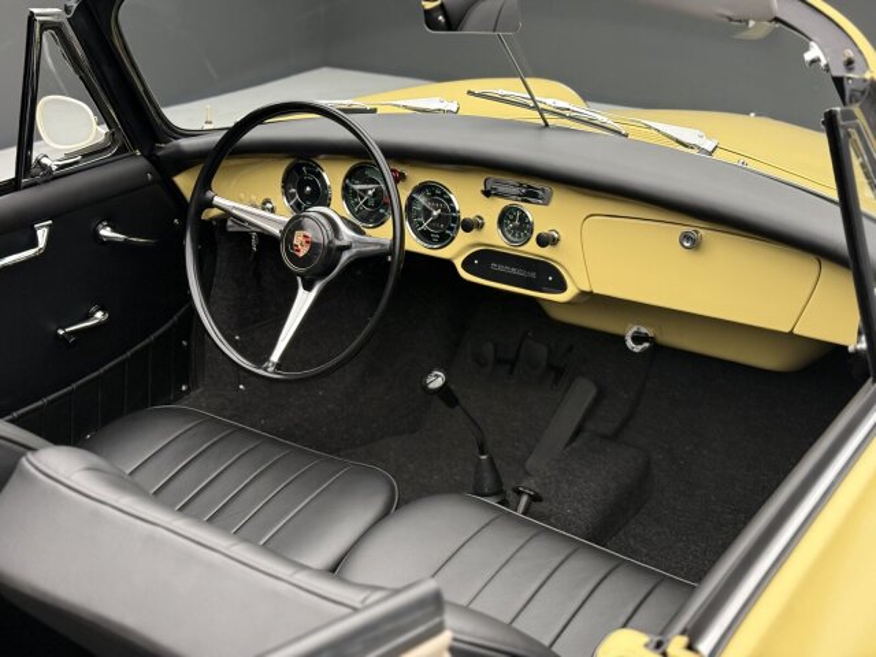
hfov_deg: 39.7
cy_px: 328
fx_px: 1215
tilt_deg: -22.3
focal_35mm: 48
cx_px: 438
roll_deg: -0.2
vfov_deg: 30.3
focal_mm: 6.76
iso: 200
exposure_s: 1/49
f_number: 1.78
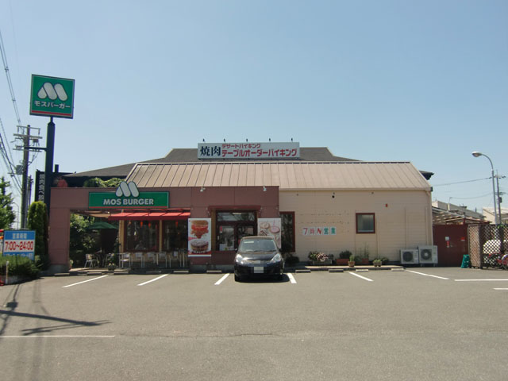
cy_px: 190
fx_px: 426
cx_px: 254
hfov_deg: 61.7
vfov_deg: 48.2
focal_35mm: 29
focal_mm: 5.2
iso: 64
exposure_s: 1/800
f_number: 3.5
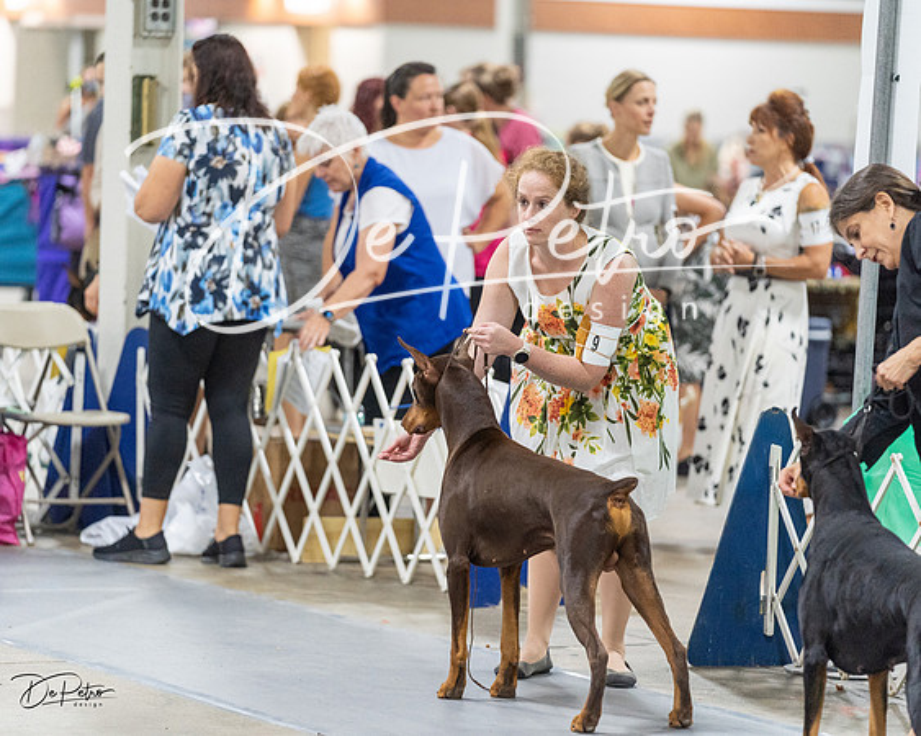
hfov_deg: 10.7
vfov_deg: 8.5
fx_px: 4941
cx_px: 460
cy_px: 368
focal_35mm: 181
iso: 4000
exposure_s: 1/200
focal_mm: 161
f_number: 2.8
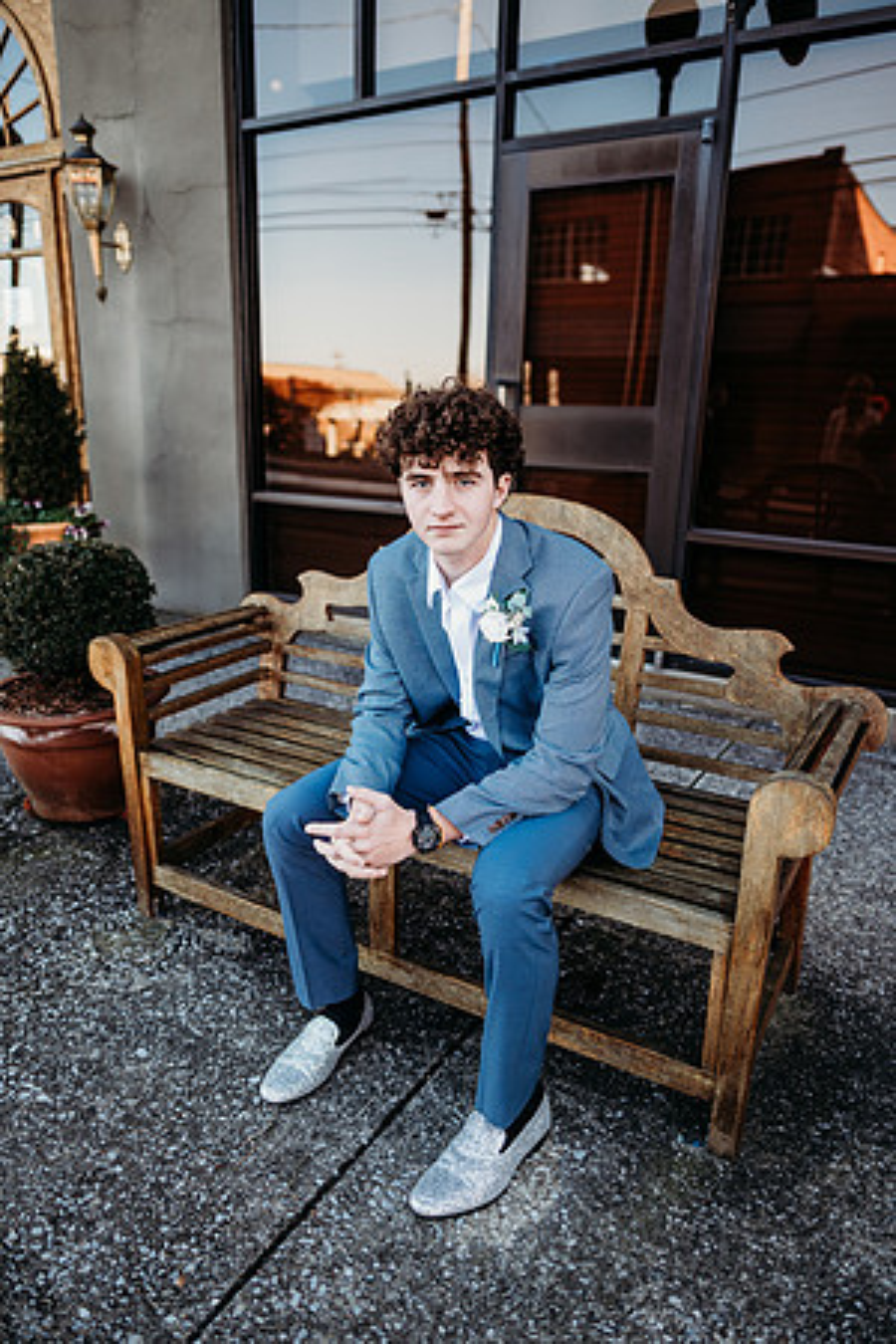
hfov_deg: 53.1
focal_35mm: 24
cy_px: 672
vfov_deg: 73.7
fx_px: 896
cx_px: 448
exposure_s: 1/320
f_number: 2
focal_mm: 24
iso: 160
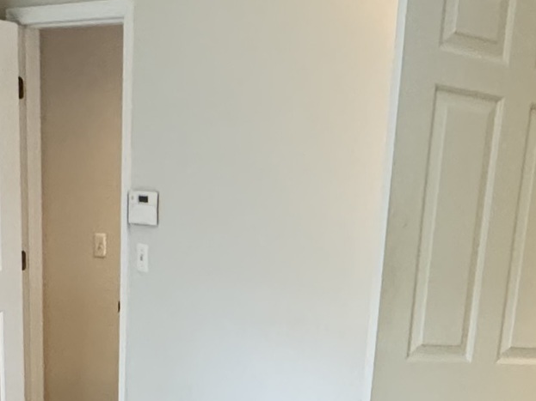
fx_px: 1068
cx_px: 365
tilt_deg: -20.0
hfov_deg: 28.0
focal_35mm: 69
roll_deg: -6.6
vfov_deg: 18.6
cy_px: 618
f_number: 2.2
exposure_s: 1/60
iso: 640
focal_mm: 2.22
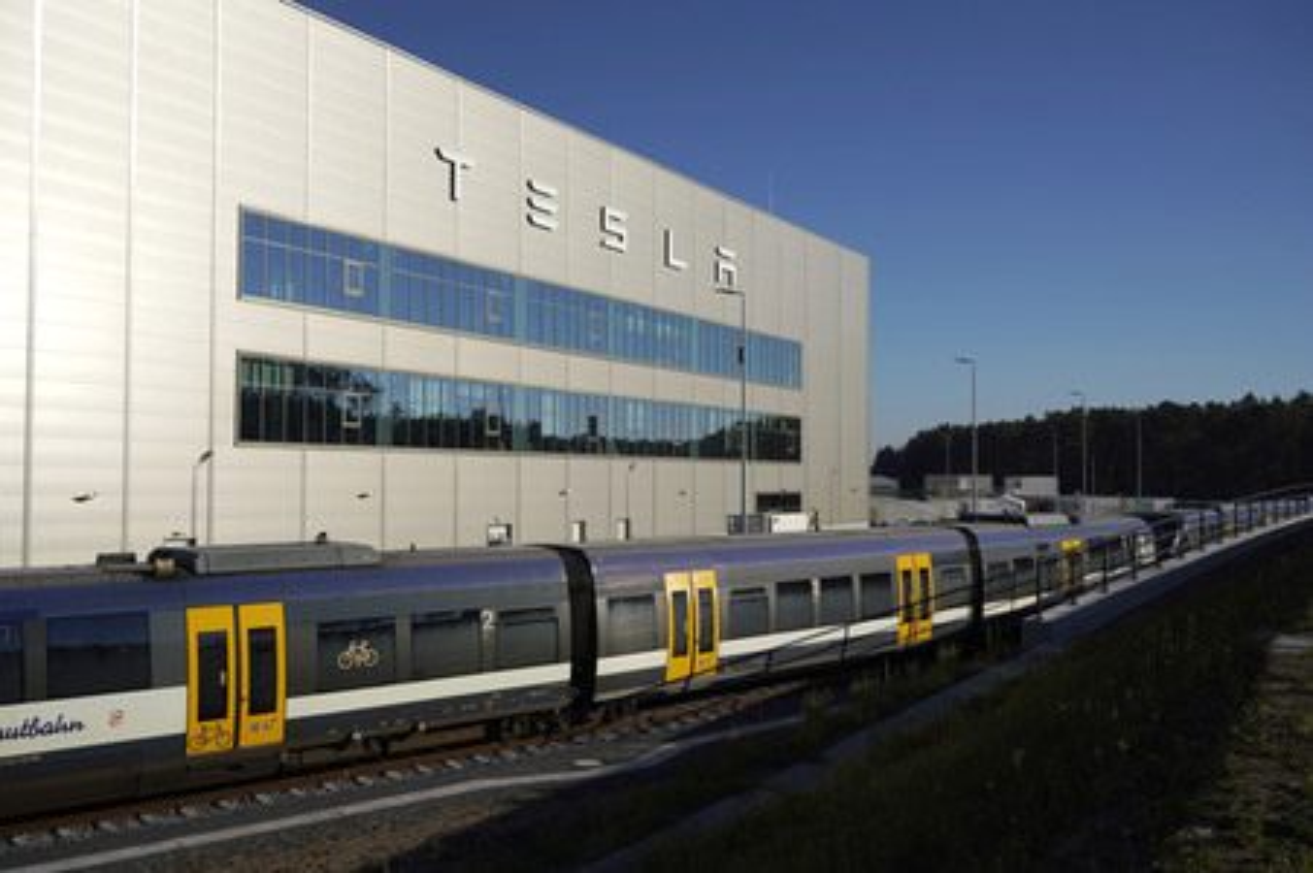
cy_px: 436
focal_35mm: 33
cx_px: 656
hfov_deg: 57.3
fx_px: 1203
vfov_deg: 39.9
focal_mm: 33
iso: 100
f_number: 8
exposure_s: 1/800
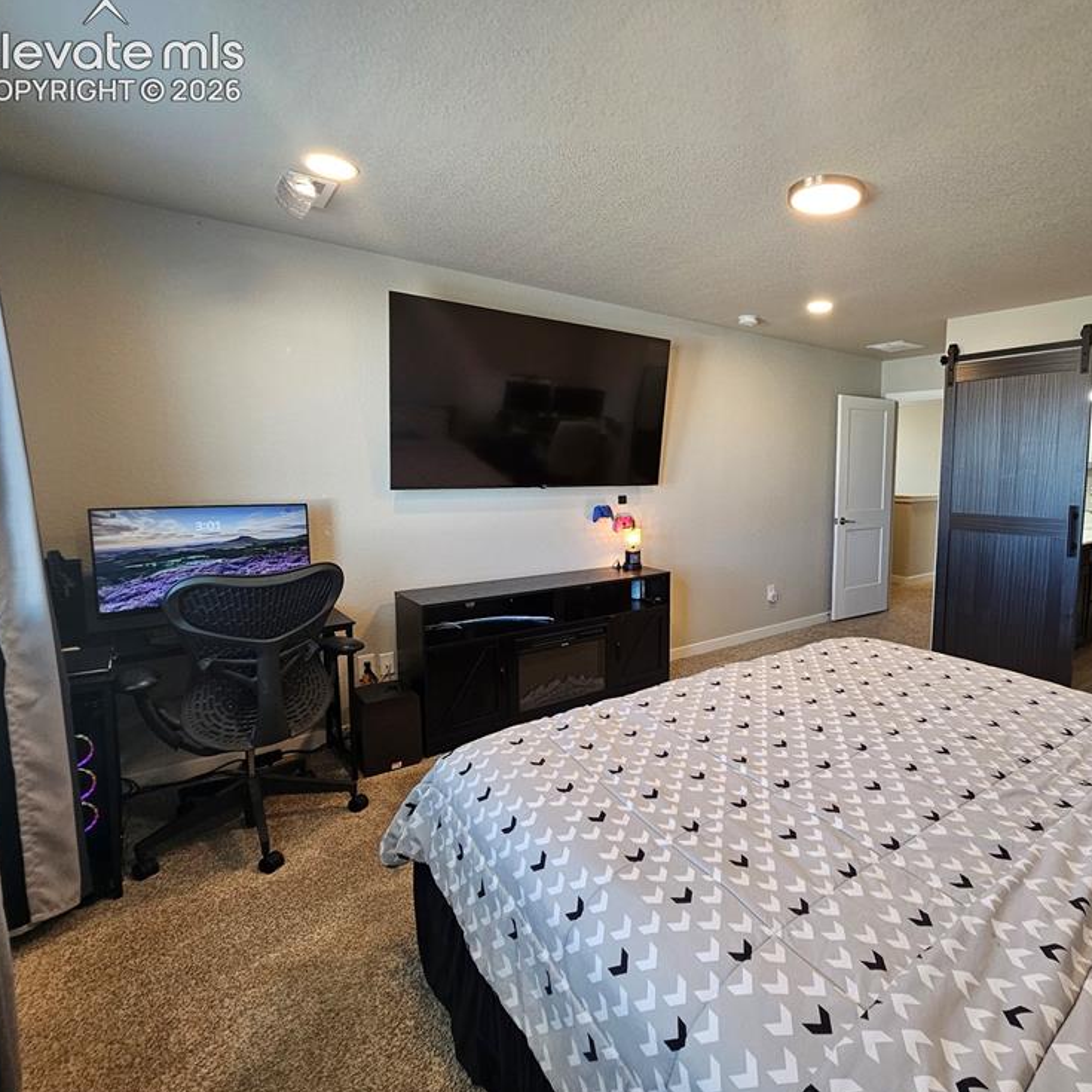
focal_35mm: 16
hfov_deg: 84.8
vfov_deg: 87.4
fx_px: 571
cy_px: 540
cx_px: 715
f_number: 2.2
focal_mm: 2.2
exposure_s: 1/60
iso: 125
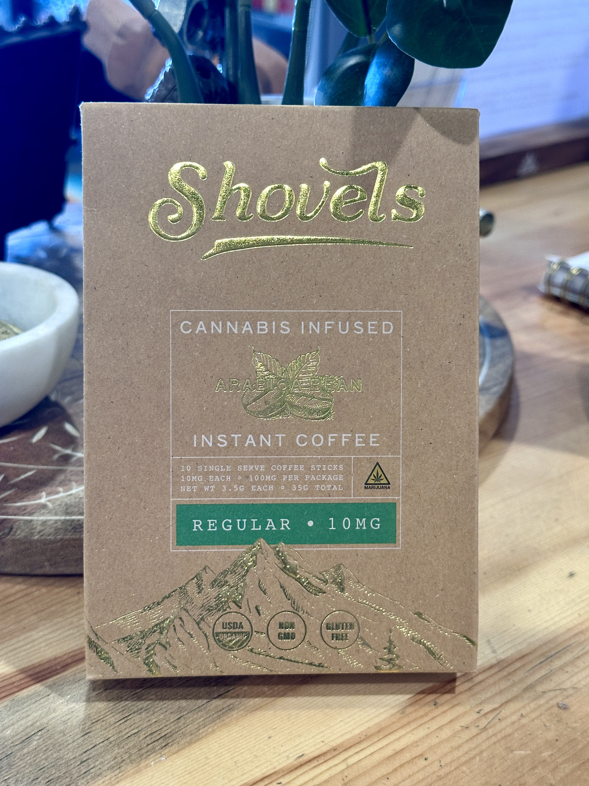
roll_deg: -2.0
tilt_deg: -26.8
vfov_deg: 39.7
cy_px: 393
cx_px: 294
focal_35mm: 48
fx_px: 1089
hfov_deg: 30.3
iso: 200
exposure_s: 1/40
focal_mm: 6.86
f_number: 1.78
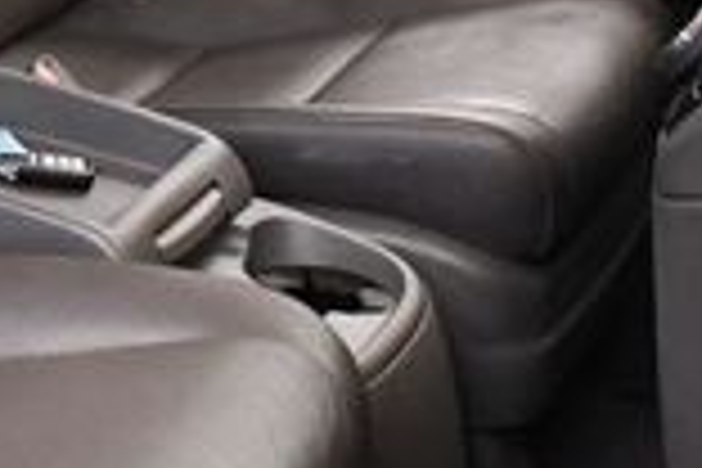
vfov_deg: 9.1
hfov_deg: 13.3
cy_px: -104
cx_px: -230
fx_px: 2886
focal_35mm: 148
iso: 2800
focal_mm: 18
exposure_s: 1/125
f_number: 3.5
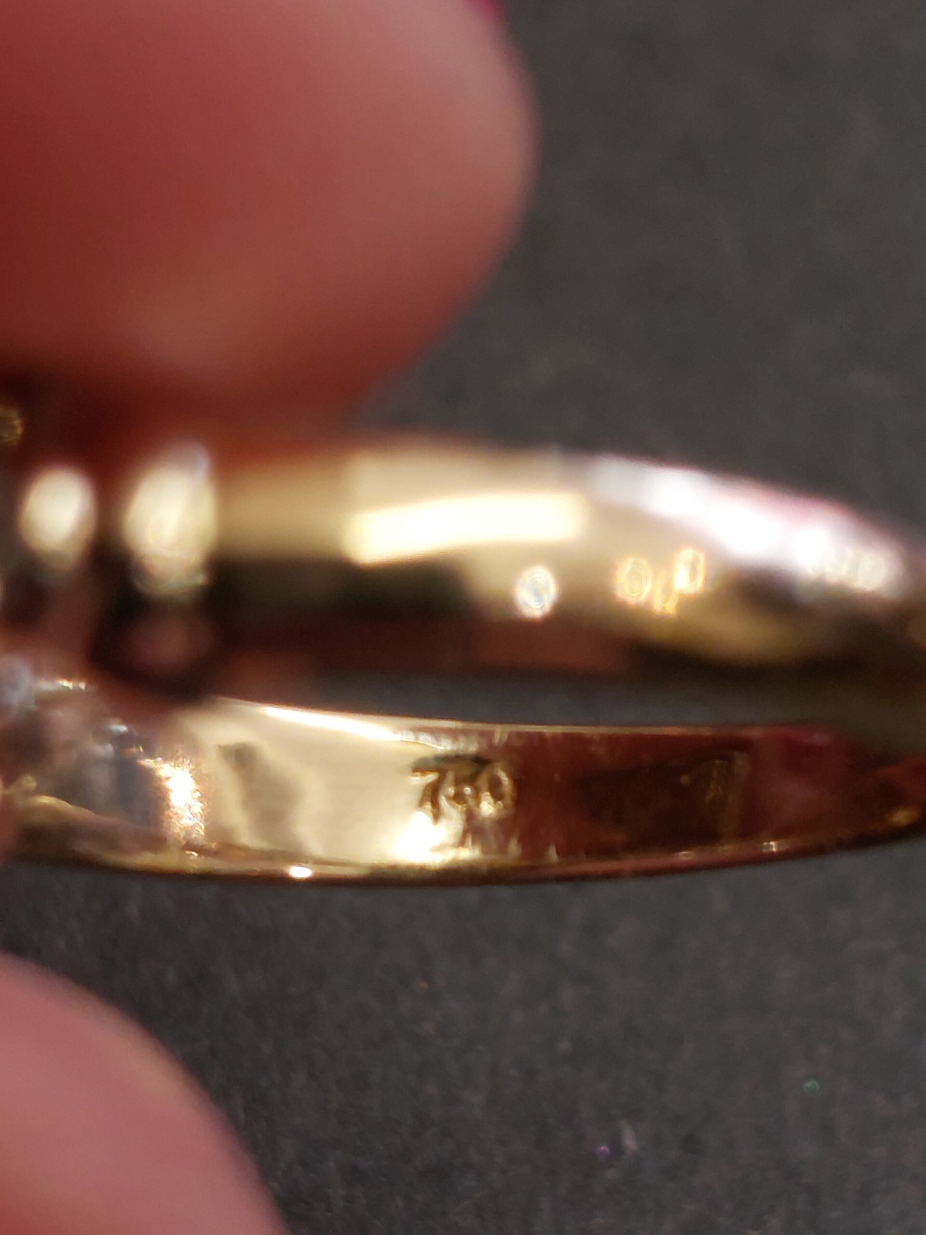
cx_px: 463
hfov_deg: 54.9
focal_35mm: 25
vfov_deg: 69.4
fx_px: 892
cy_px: 618
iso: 100
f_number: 1.8
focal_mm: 5.23
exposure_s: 1/50
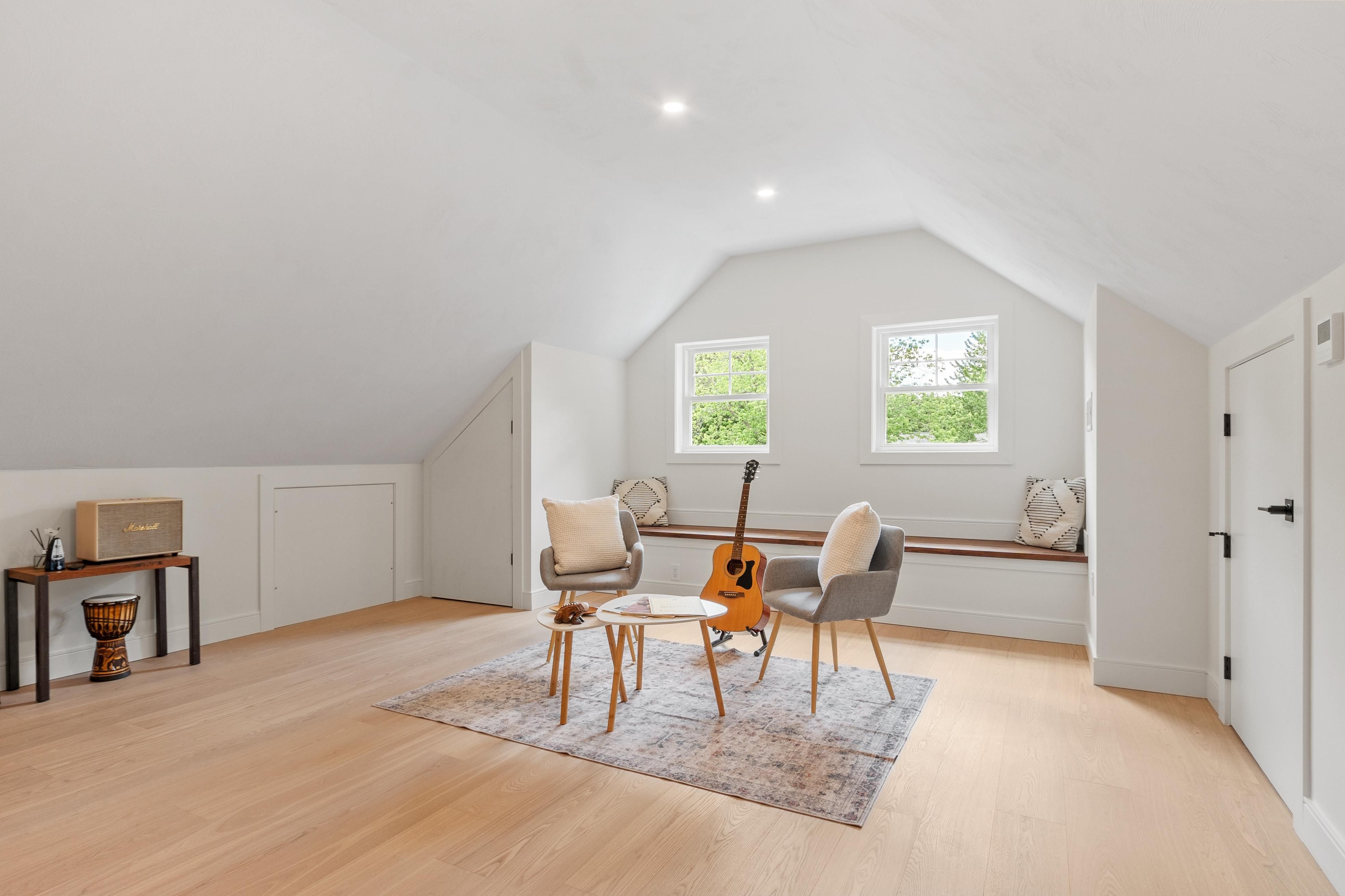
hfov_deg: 90.0
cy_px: 448
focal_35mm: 18
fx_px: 672
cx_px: 672
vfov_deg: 67.4
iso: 400
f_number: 8
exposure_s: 1/2.5
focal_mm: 12
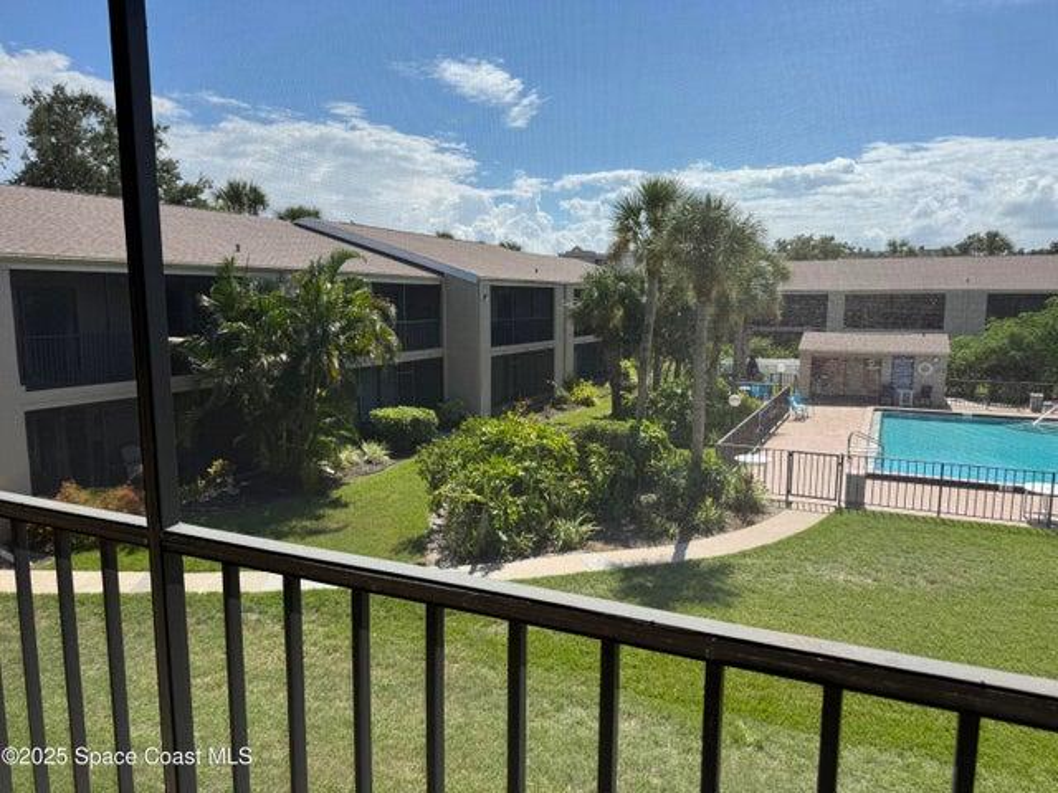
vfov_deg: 56.8
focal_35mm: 24
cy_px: 396
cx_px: 529
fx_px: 734
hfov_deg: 71.6
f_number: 1.78
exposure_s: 1/3247
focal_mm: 6.76
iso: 80
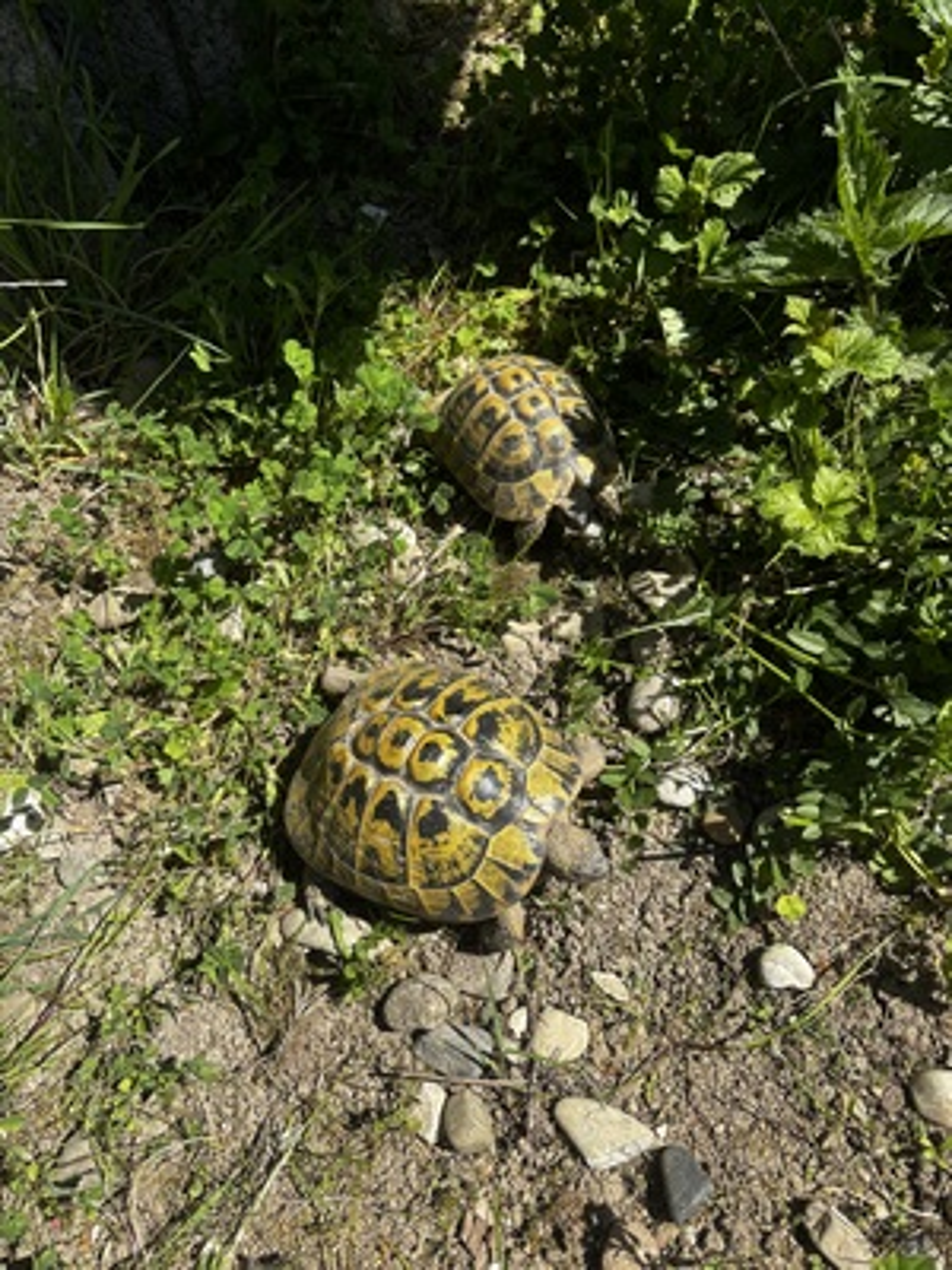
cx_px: 476
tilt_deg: -58.8
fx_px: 953
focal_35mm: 26
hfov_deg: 53.1
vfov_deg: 67.3
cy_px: 635
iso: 50
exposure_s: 1/2062
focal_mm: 5.96
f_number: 1.6
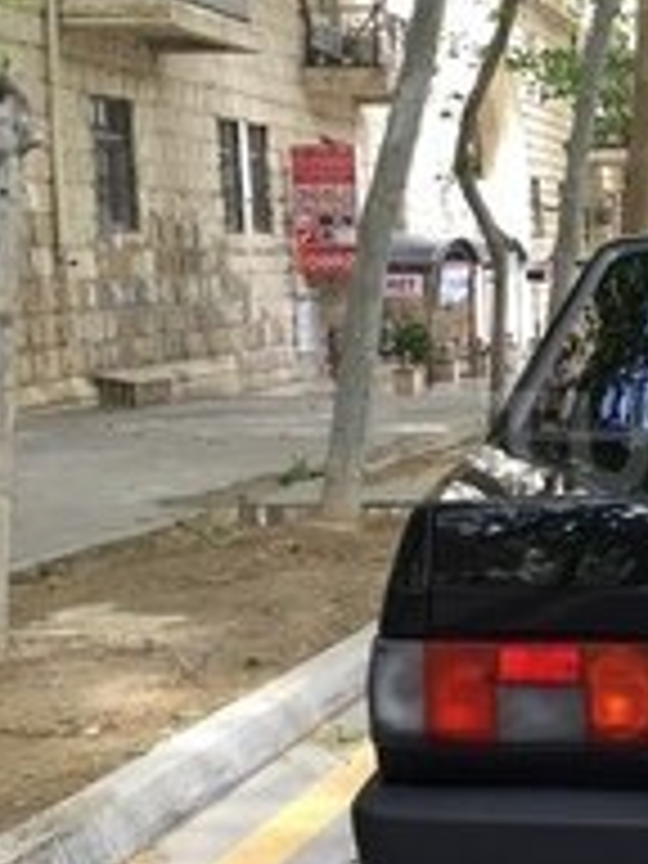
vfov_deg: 26.0
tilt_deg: -4.6
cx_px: 828
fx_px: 1872
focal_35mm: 75
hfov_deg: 18.4
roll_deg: +1.2
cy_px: 441
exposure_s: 1/100
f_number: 2.2
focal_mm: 4.15
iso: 50
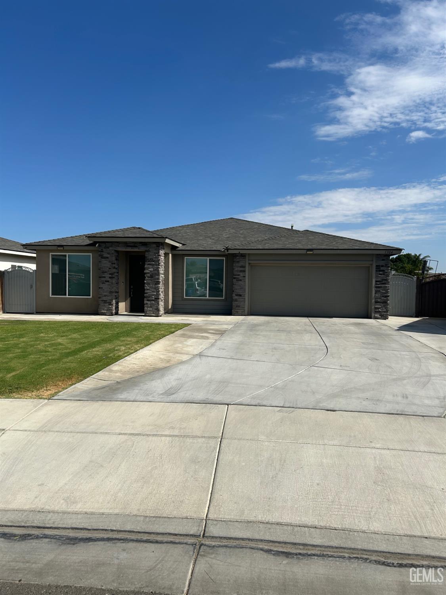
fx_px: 447
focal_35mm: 26
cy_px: 298
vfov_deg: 67.3
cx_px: 223
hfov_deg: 53.1
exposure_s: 1/7463
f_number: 1.5
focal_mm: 5.7
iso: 50
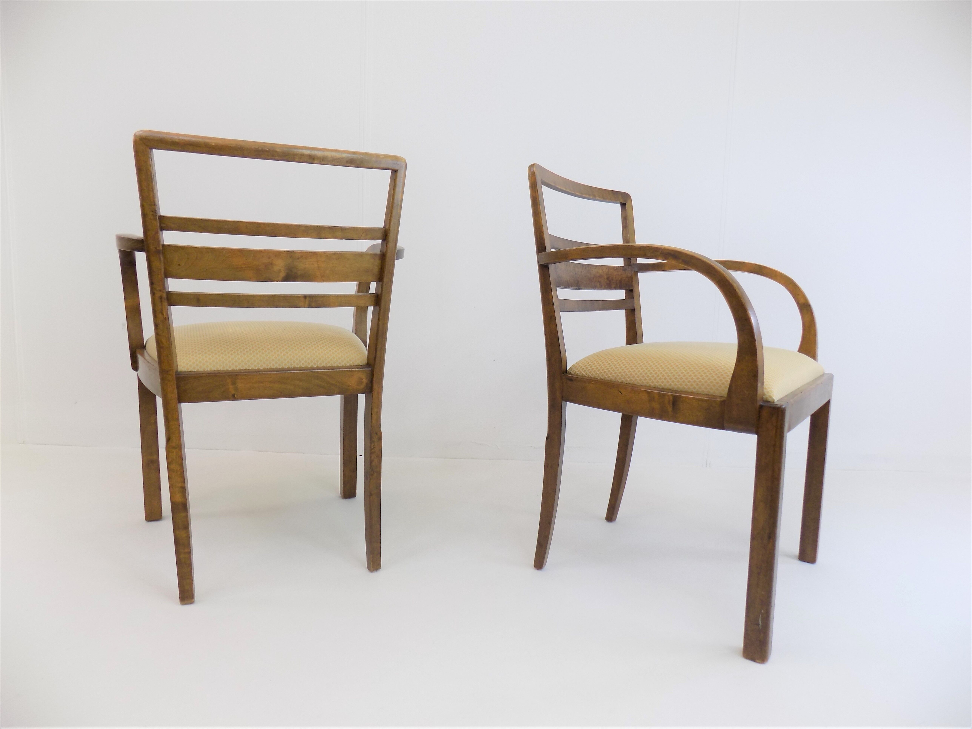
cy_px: 364
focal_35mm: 23
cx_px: 486
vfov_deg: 58.9
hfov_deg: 73.9
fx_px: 646
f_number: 3.1
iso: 80
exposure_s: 1/50
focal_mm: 4
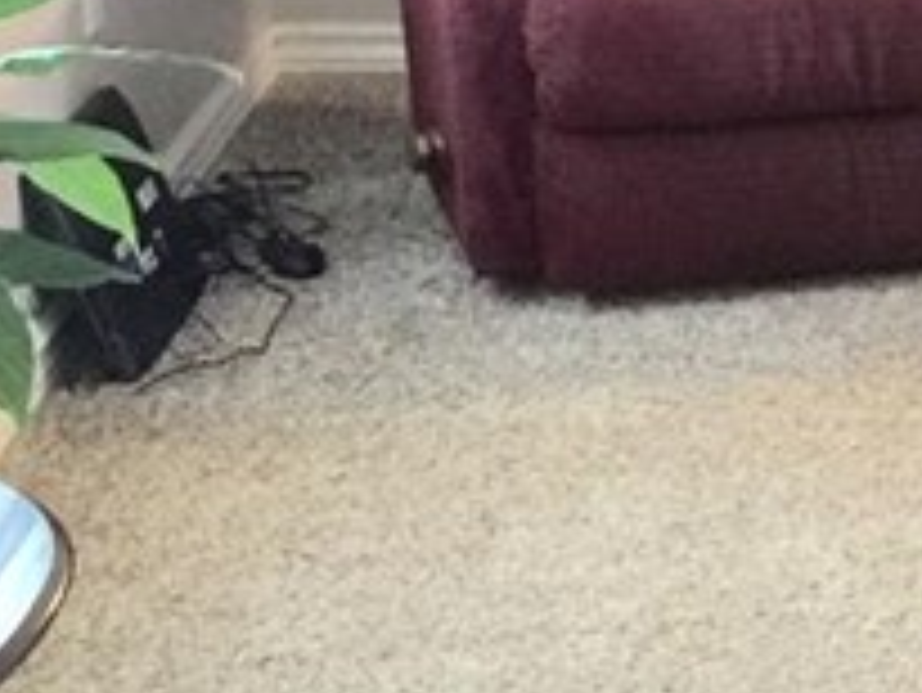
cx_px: 1862
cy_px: 297
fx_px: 3864
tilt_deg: -17.0
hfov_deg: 12.1
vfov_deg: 10.2
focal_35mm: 145
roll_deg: -3.7
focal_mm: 4.15
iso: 100
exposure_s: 1/15
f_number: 2.2
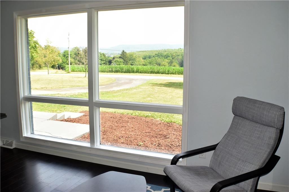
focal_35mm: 42
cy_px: 96
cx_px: 144
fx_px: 337
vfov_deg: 31.9
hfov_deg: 46.4
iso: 400
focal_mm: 28
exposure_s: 1/200
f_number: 6.3
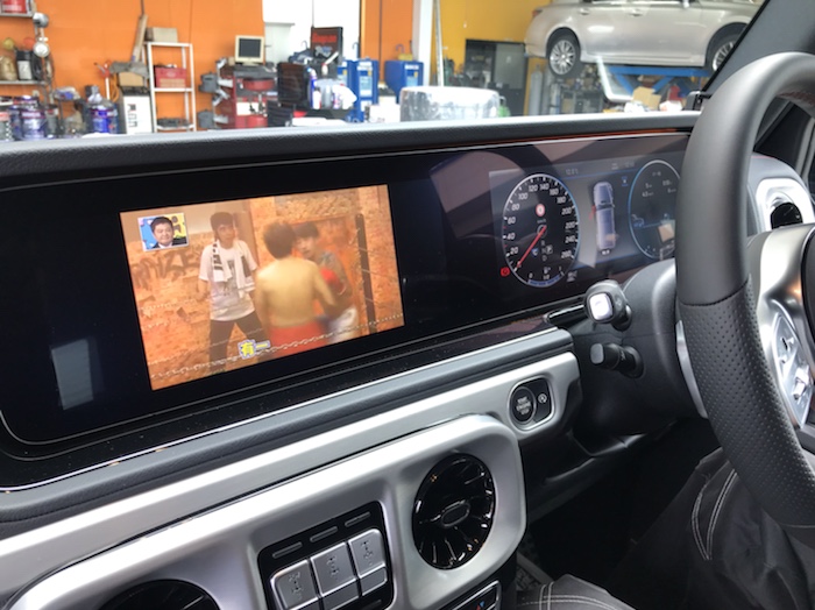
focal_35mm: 28
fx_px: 659
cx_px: 408
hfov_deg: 63.5
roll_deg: -3.1
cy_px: 305
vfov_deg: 49.7
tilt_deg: -21.6
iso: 20
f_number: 1.8
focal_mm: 3.99
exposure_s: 1/42
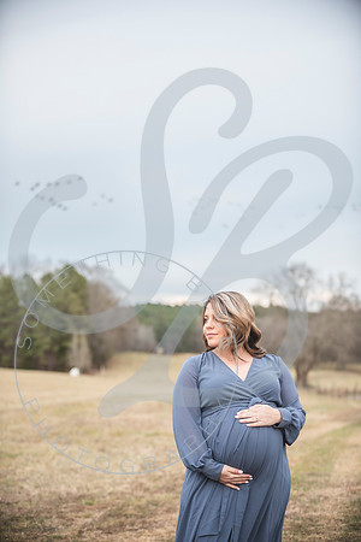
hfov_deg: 19.5
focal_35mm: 70
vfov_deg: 28.8
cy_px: 271
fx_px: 1053
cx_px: 180
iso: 320
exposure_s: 1/250
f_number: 2.8
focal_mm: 70
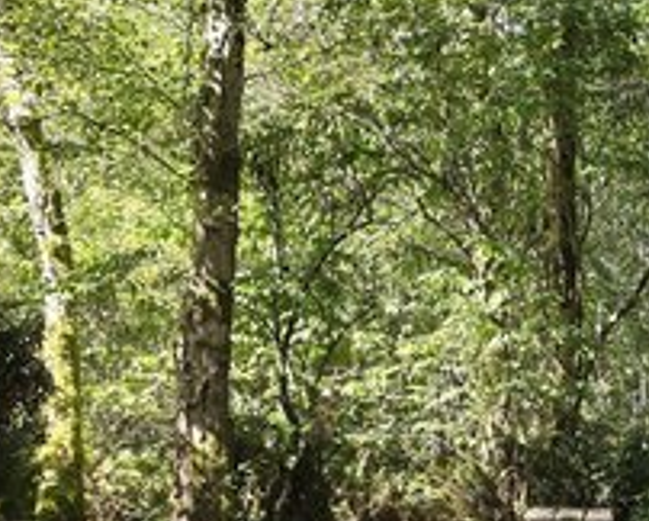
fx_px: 1365
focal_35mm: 71
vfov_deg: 21.4
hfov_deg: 25.6
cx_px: 620
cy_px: 396
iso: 40
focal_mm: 6.3
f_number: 1.7
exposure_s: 1/180
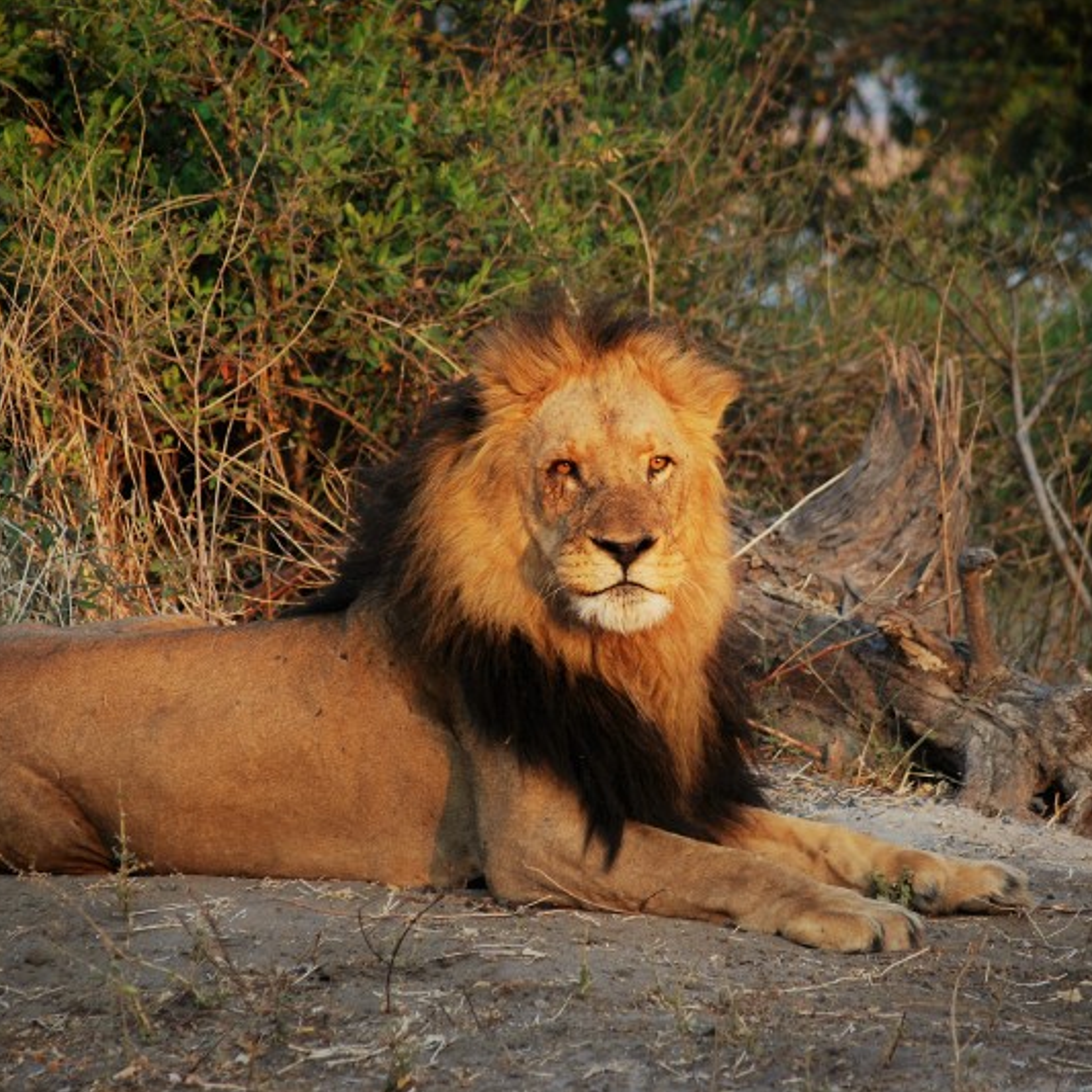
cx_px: 543
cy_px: 547
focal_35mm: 230
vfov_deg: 7.6
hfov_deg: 7.6
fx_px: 8209
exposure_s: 1/125
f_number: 4.8
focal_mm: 120
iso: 200
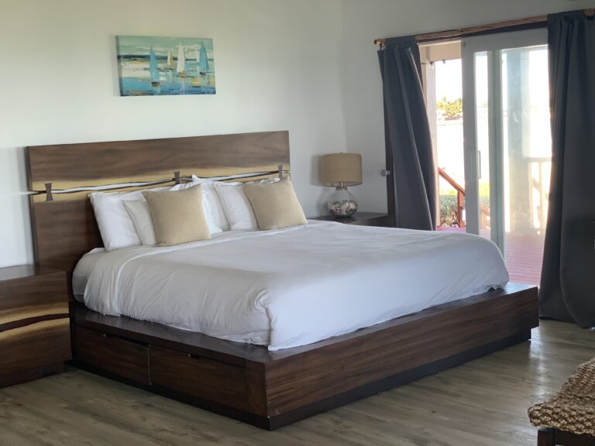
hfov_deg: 36.8
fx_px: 894
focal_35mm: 52
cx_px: 298
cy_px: 223
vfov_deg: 28.0
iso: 100
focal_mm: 6
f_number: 2.4
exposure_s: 1/122
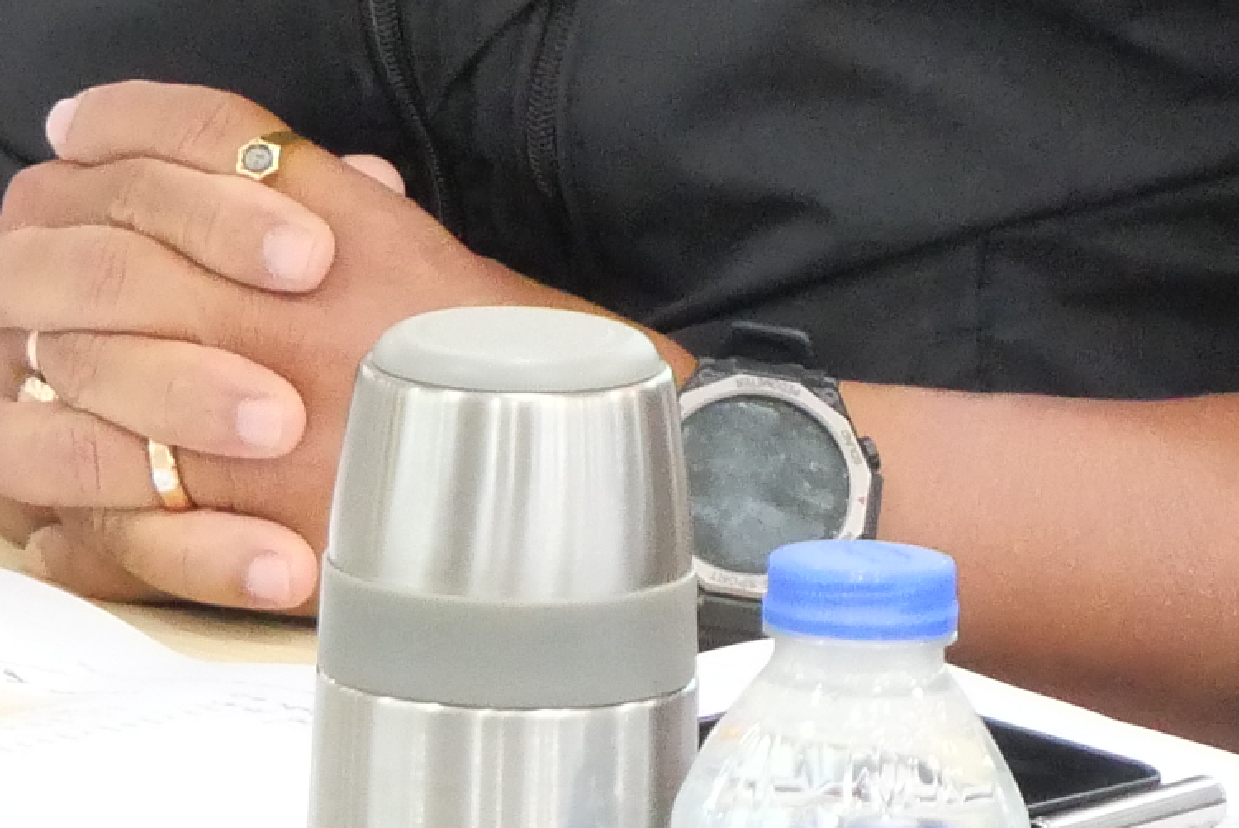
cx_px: 481
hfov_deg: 3.4
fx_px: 21143
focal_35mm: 614
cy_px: -701
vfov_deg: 2.2
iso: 3200
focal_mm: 60
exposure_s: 1/40
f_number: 5.6
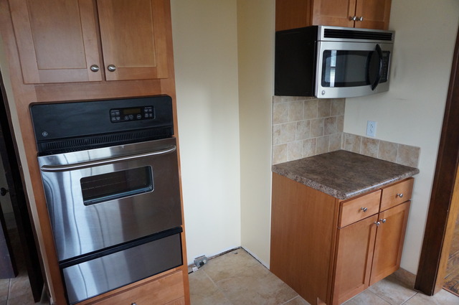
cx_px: 230
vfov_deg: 53.0
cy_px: 152
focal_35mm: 24
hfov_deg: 73.8
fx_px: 306
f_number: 4
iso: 1600
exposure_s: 1/160
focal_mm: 16
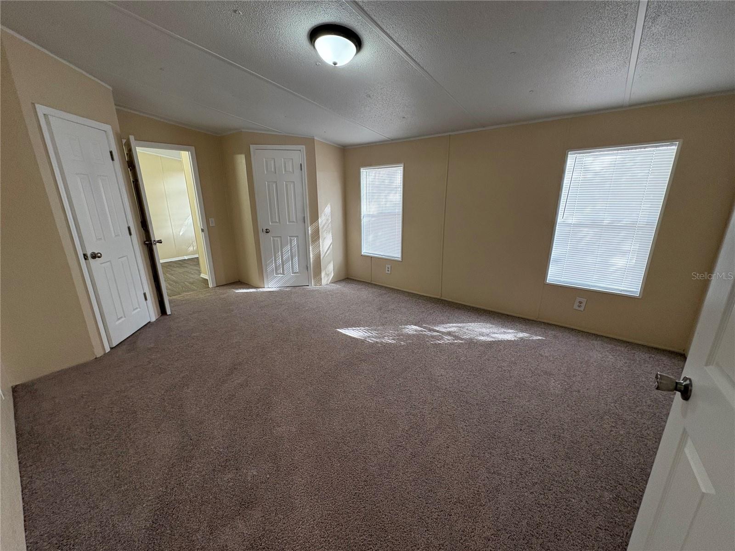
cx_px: 368
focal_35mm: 14
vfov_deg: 85.7
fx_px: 297
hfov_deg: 102.1
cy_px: 276
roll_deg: -0.4
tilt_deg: -16.2
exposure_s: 1/120
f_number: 2.2
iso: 250
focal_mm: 2.22
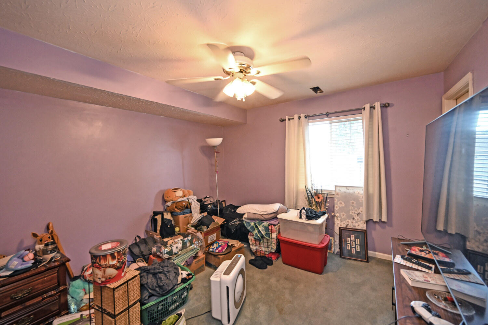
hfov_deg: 104.3
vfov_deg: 81.2
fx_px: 190
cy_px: 162
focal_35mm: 14
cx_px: 244
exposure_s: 1/60
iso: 1000
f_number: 4
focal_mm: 14
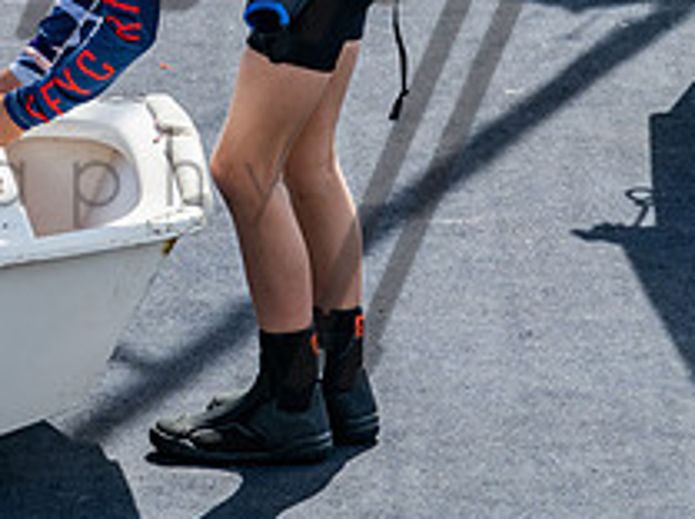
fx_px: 10723
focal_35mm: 535
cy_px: -72
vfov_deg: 2.8
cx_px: 140
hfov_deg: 3.7
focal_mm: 200
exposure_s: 1/125
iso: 250
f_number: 10
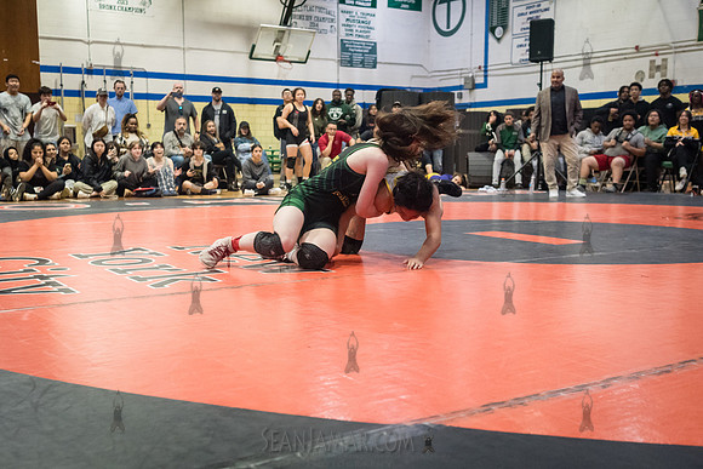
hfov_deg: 47.1
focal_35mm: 41
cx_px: 359
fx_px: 806
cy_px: 263
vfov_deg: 32.4
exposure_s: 1/400
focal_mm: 35
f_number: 3.5
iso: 6400
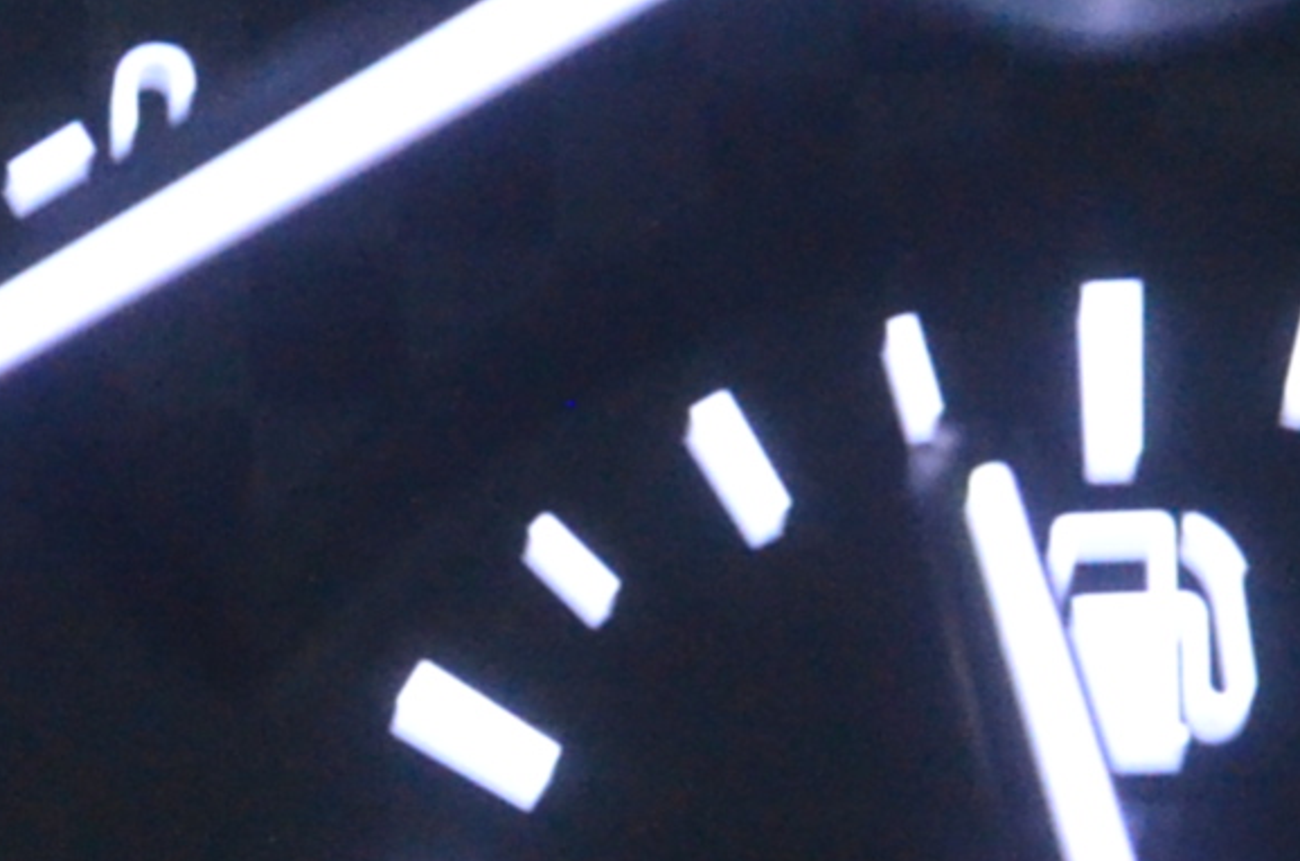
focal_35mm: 500
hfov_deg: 4.0
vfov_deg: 2.7
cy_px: -471
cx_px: -2138
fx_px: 18016
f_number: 4.5
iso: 3200
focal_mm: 52
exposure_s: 1/25
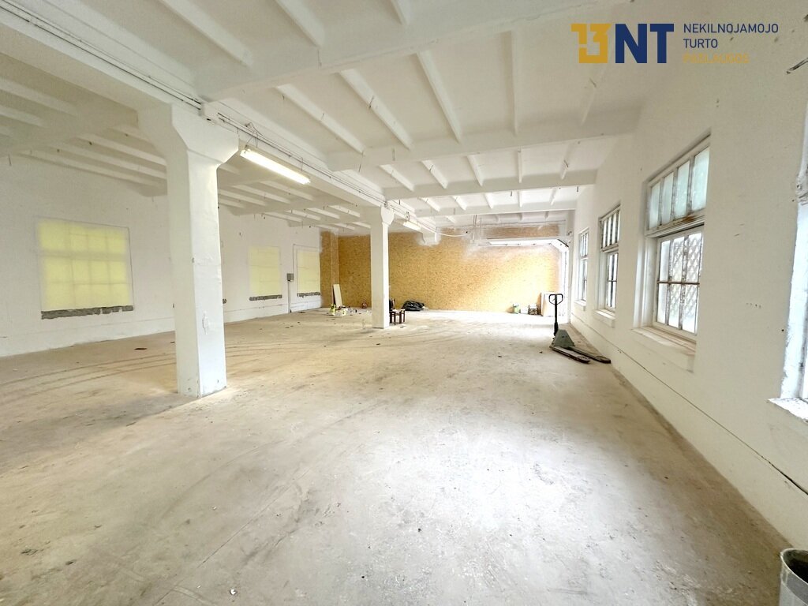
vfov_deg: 85.7
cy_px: 303
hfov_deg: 102.1
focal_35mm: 14
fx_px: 327
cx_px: 404
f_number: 2.2
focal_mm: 2.22
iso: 250
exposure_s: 1/100
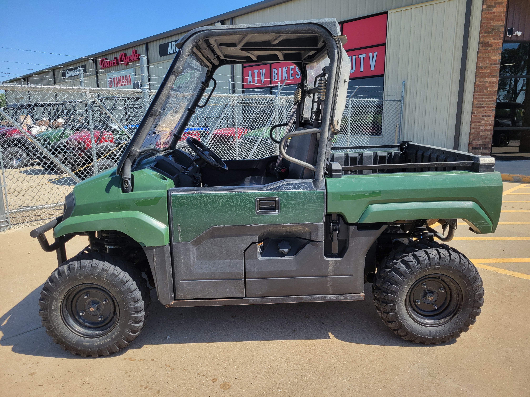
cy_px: 198
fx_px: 398
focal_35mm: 26
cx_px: 265
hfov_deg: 67.3
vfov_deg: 53.1
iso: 40
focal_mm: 5.4
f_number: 1.8
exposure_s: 1/1332
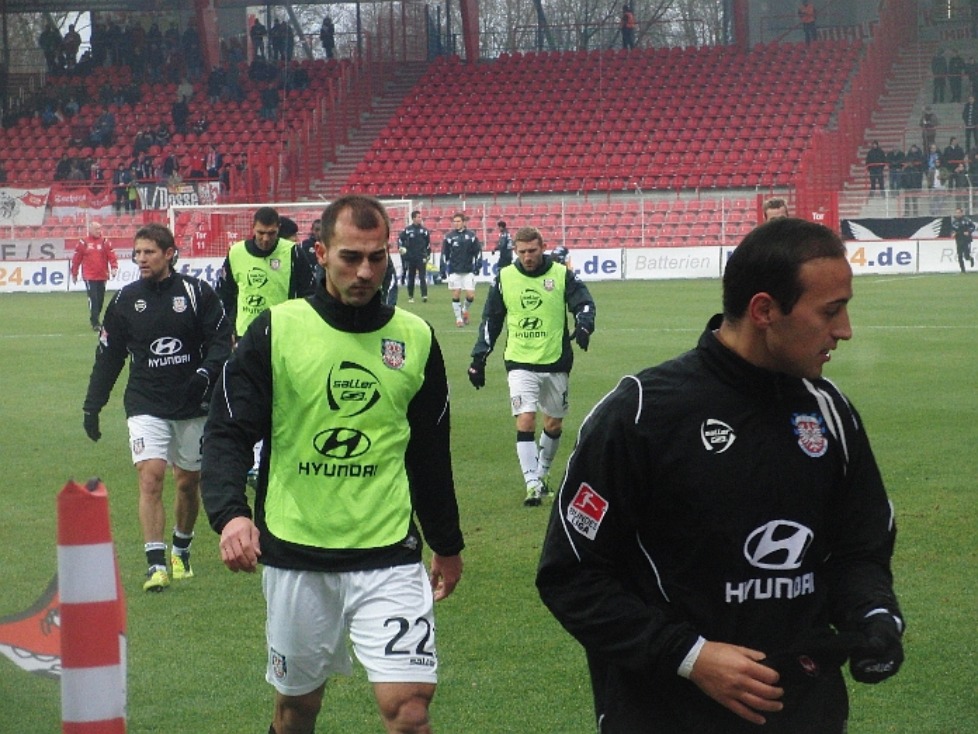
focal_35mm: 134
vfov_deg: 11.1
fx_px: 3786
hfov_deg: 14.7
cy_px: 367
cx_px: 489
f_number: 4.3
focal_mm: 23.28
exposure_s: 1/200
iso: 400
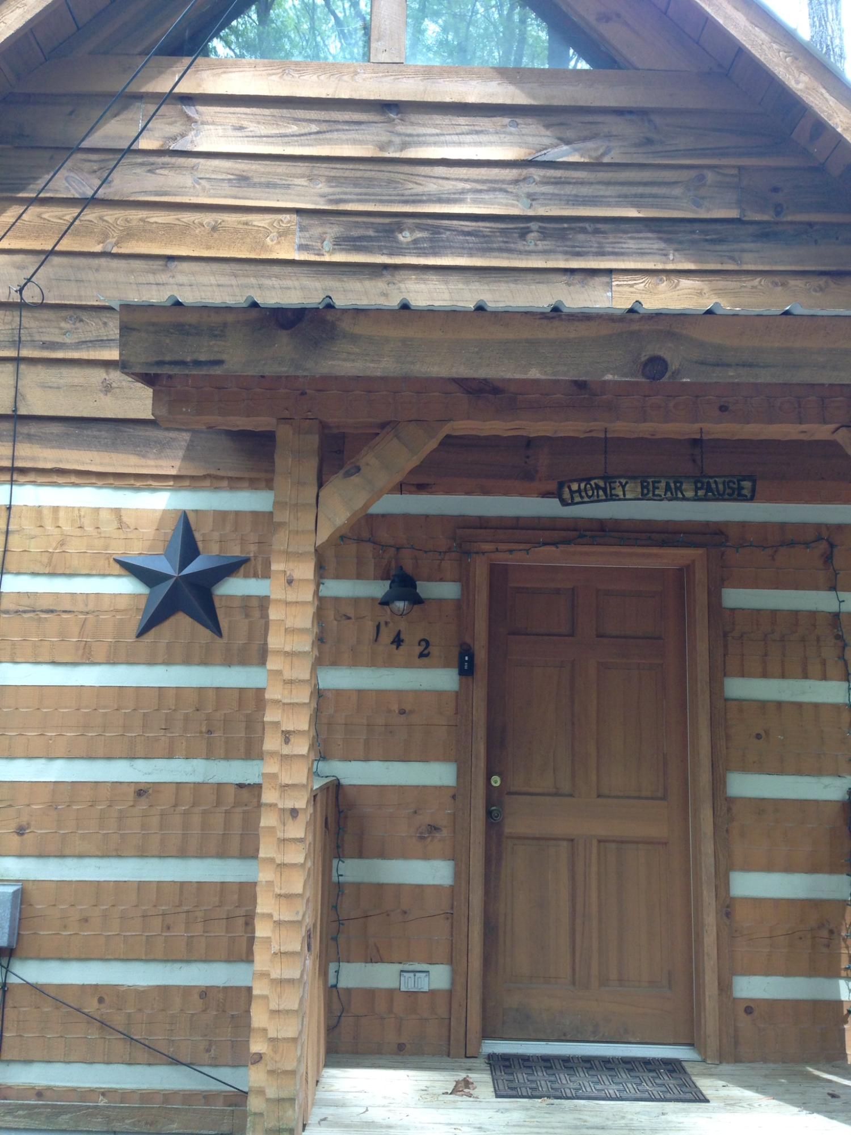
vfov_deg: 55.4
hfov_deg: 42.9
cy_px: 568
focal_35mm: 33
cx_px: 426
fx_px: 1082
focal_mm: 4.12
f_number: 2.4
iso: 80
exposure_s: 1/120
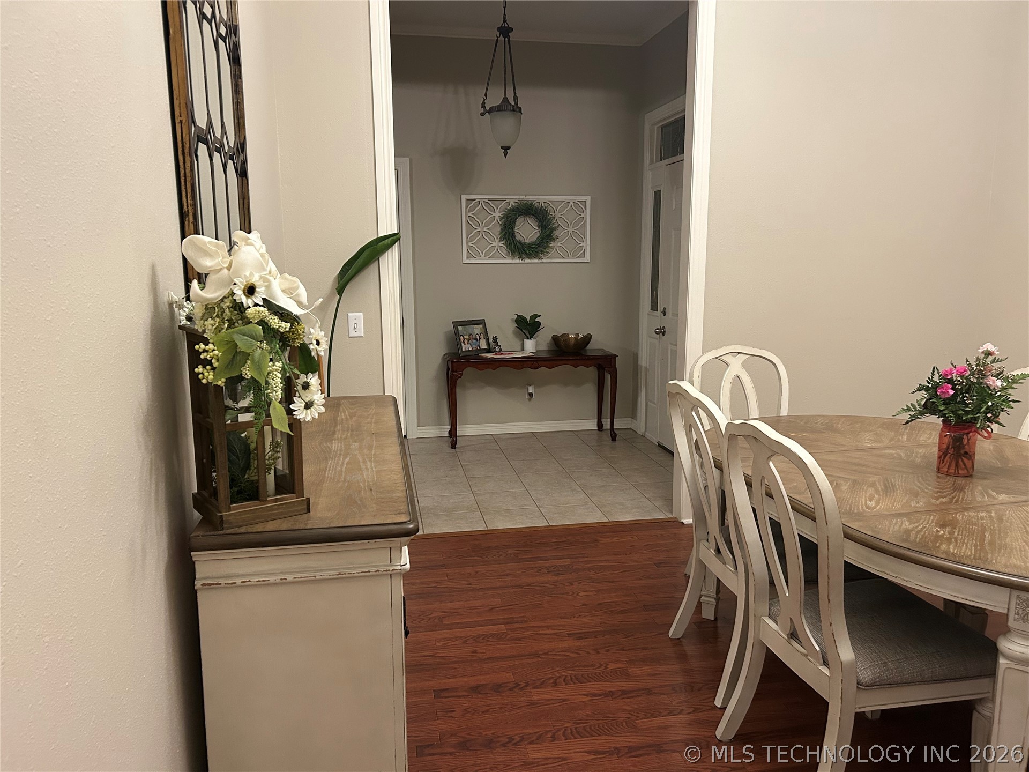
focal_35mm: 26
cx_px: 514
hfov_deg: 67.3
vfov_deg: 53.1
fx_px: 773
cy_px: 386
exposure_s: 1/60
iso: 400
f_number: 1.5
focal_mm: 5.7
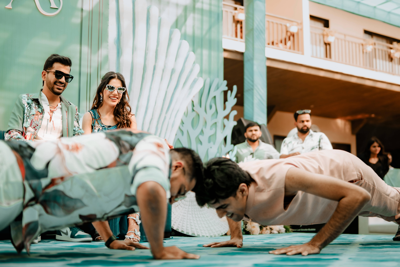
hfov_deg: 54.4
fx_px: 389
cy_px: 134
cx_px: 200
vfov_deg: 37.9
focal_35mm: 35
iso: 125
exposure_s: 1/1000
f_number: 1.4
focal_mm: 35
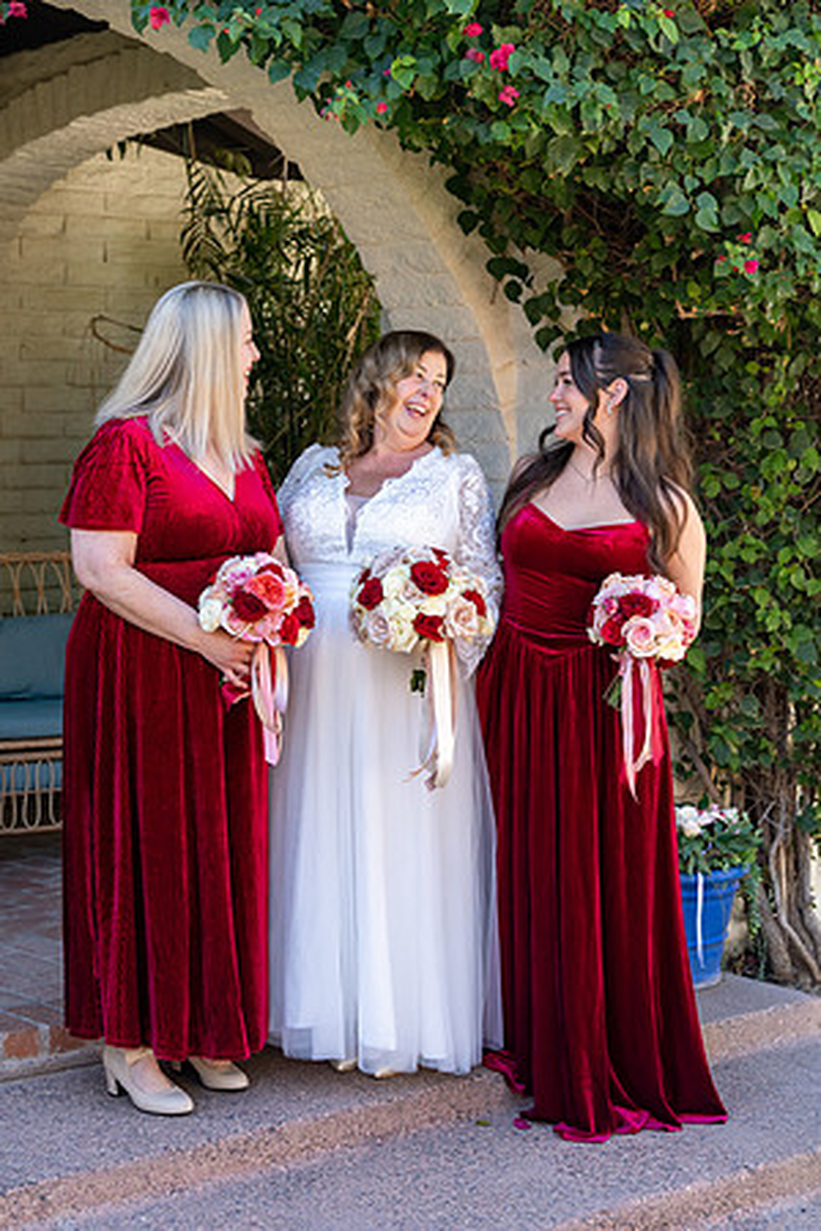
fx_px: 2394
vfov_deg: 28.8
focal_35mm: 70
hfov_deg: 19.5
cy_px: 616
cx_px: 410
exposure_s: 1/250
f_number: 5.6
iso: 500
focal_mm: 70
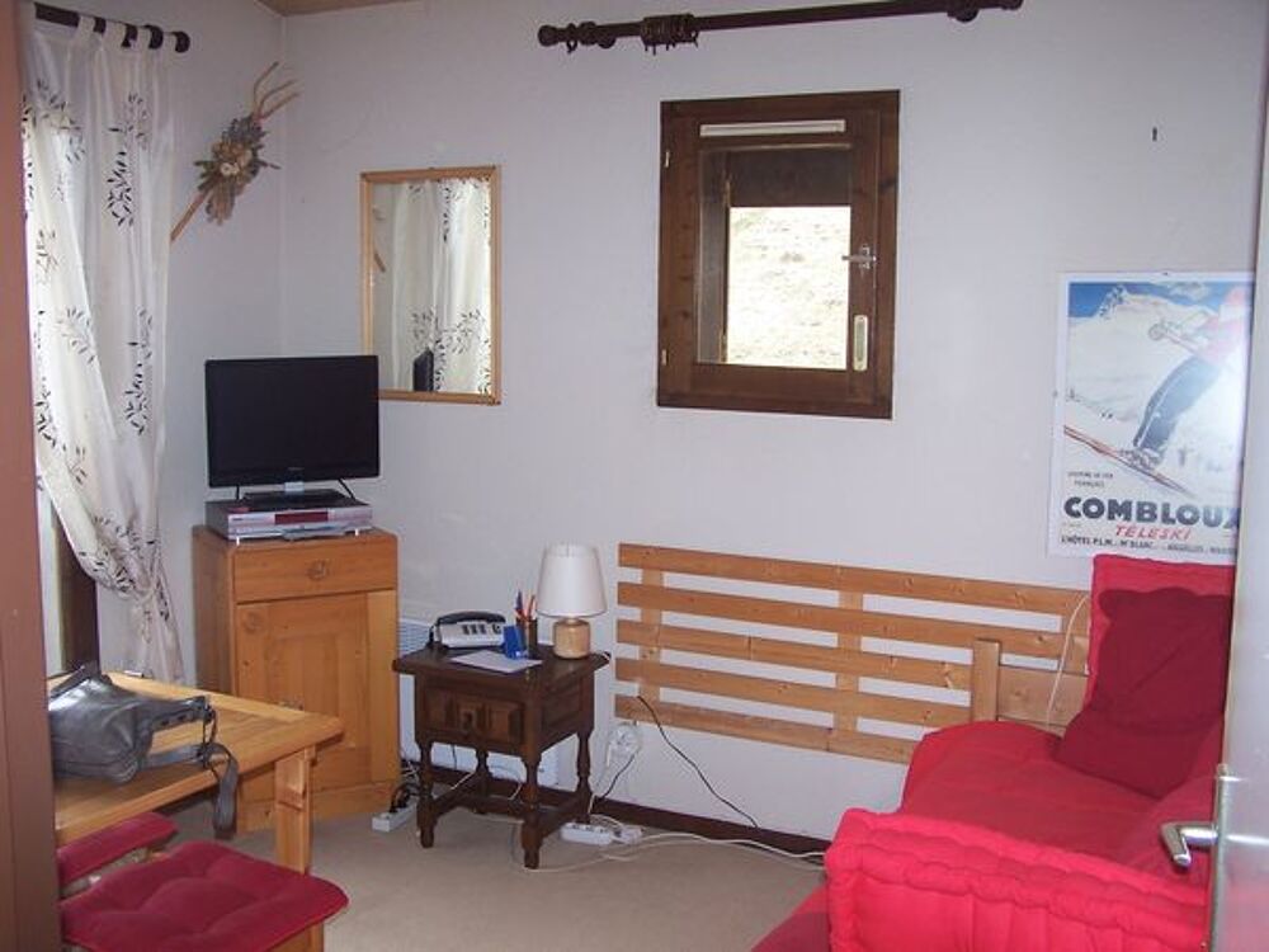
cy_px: 476
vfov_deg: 37.7
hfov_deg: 49.0
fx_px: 1393
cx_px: 634
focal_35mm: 38
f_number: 2.8
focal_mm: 6.3
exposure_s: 1/60
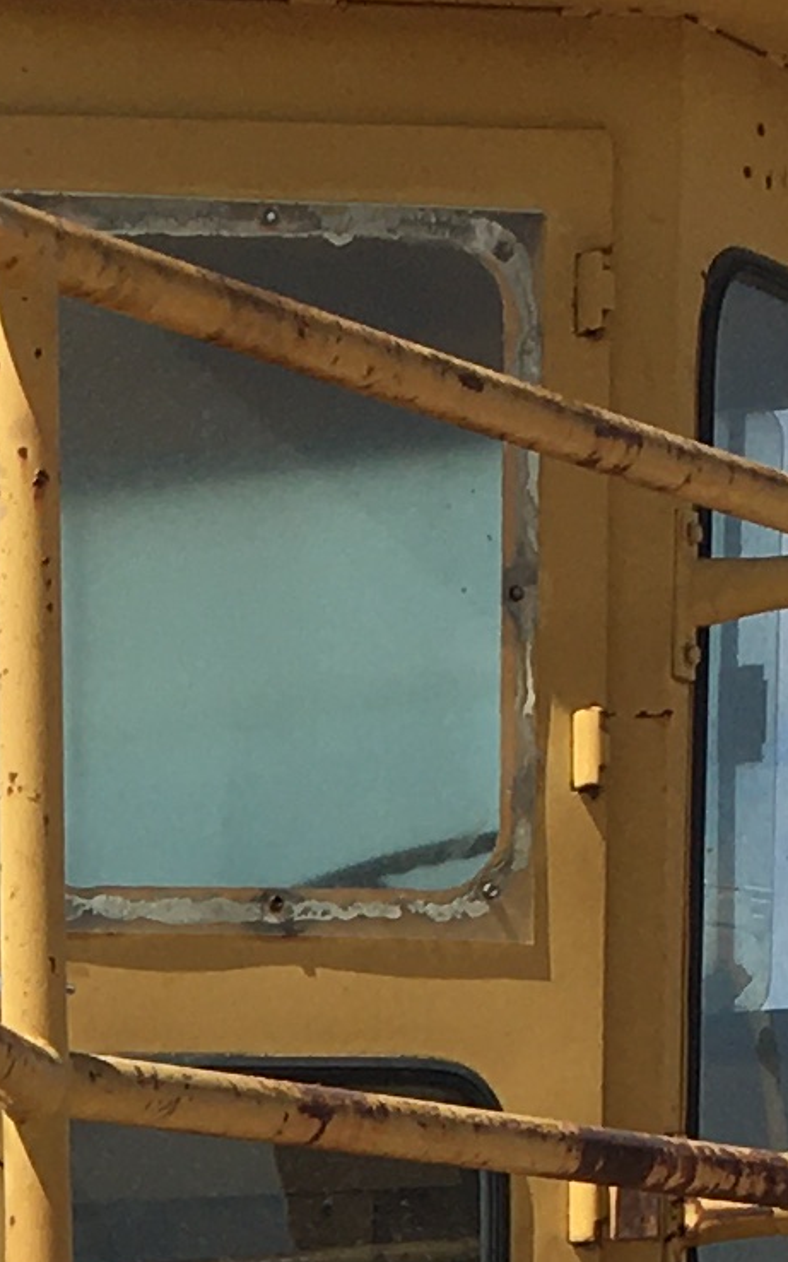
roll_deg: -0.7
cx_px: -620
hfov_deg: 7.6
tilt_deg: -5.2
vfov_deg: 11.7
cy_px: 2172
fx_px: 5775
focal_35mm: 168
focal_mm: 4.15
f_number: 2.2
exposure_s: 1/1637
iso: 25
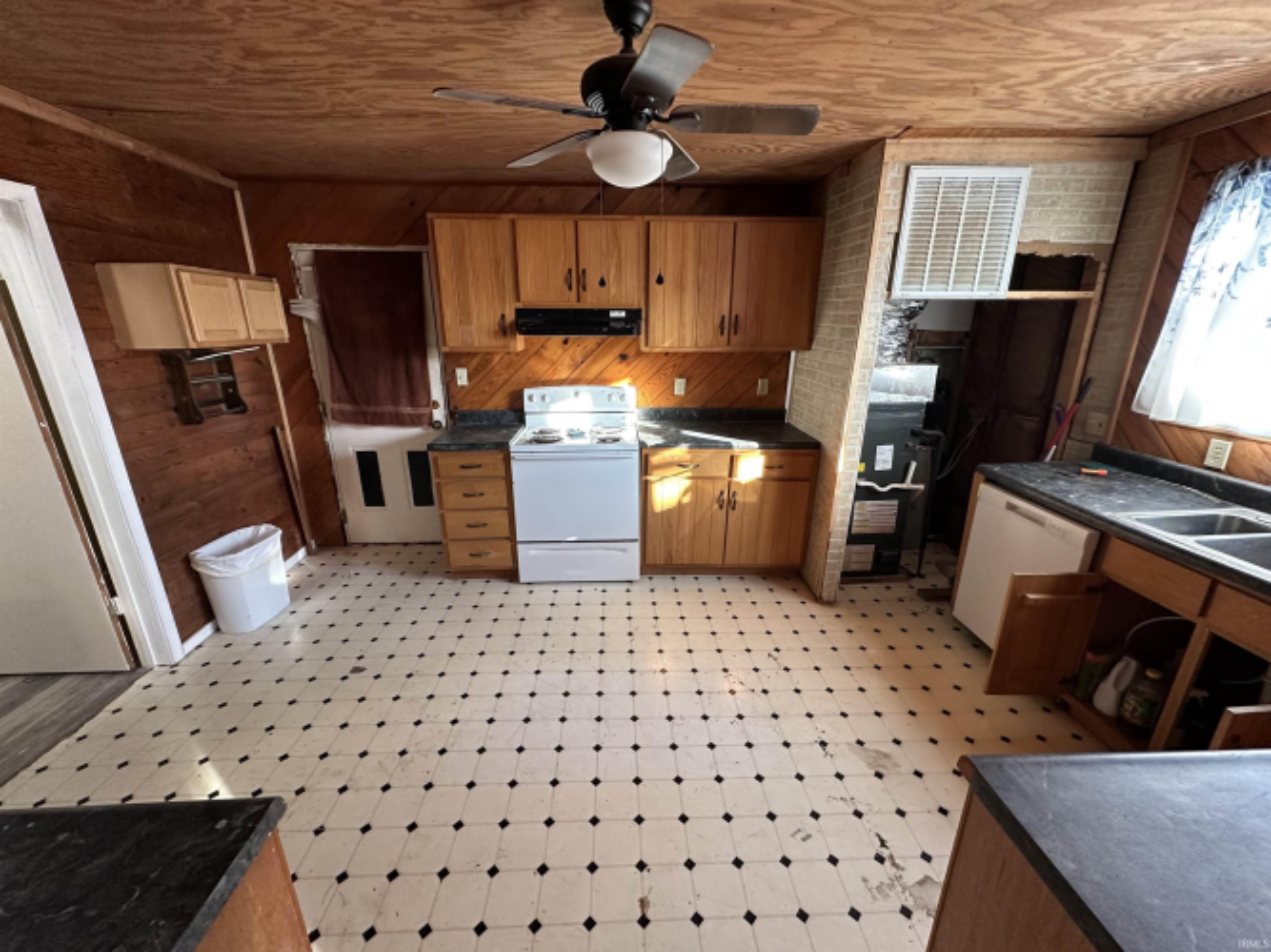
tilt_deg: -17.3
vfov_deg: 85.7
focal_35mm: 14
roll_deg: +0.0
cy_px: 476
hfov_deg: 102.1
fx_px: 514
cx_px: 636
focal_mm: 2.22
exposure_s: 1/99
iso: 200
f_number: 2.2
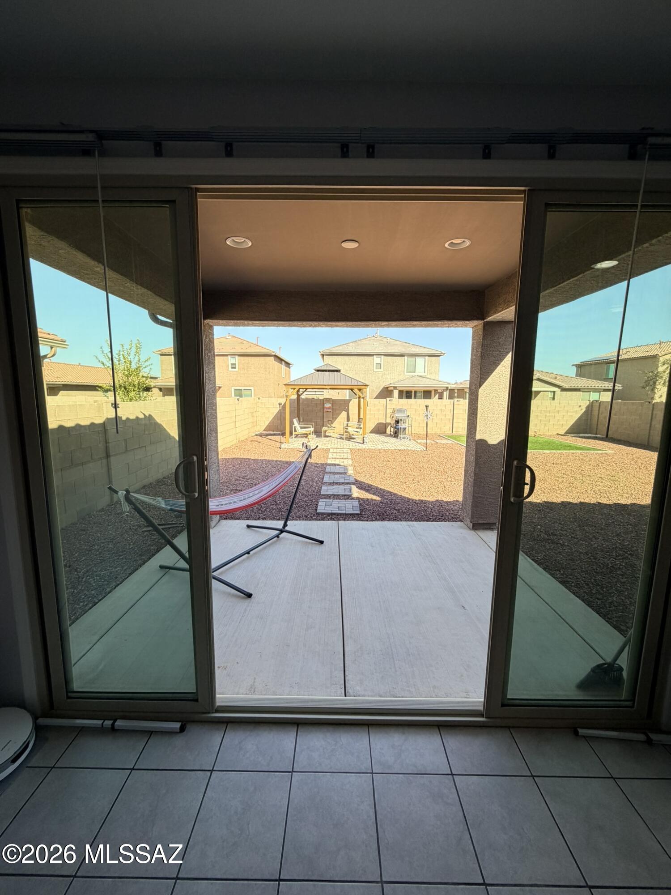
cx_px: 336
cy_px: 448
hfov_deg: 85.7
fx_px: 362
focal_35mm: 14
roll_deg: -0.7
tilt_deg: -7.9
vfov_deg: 102.1
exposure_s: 1/403
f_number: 2.2
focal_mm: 2.22
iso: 50
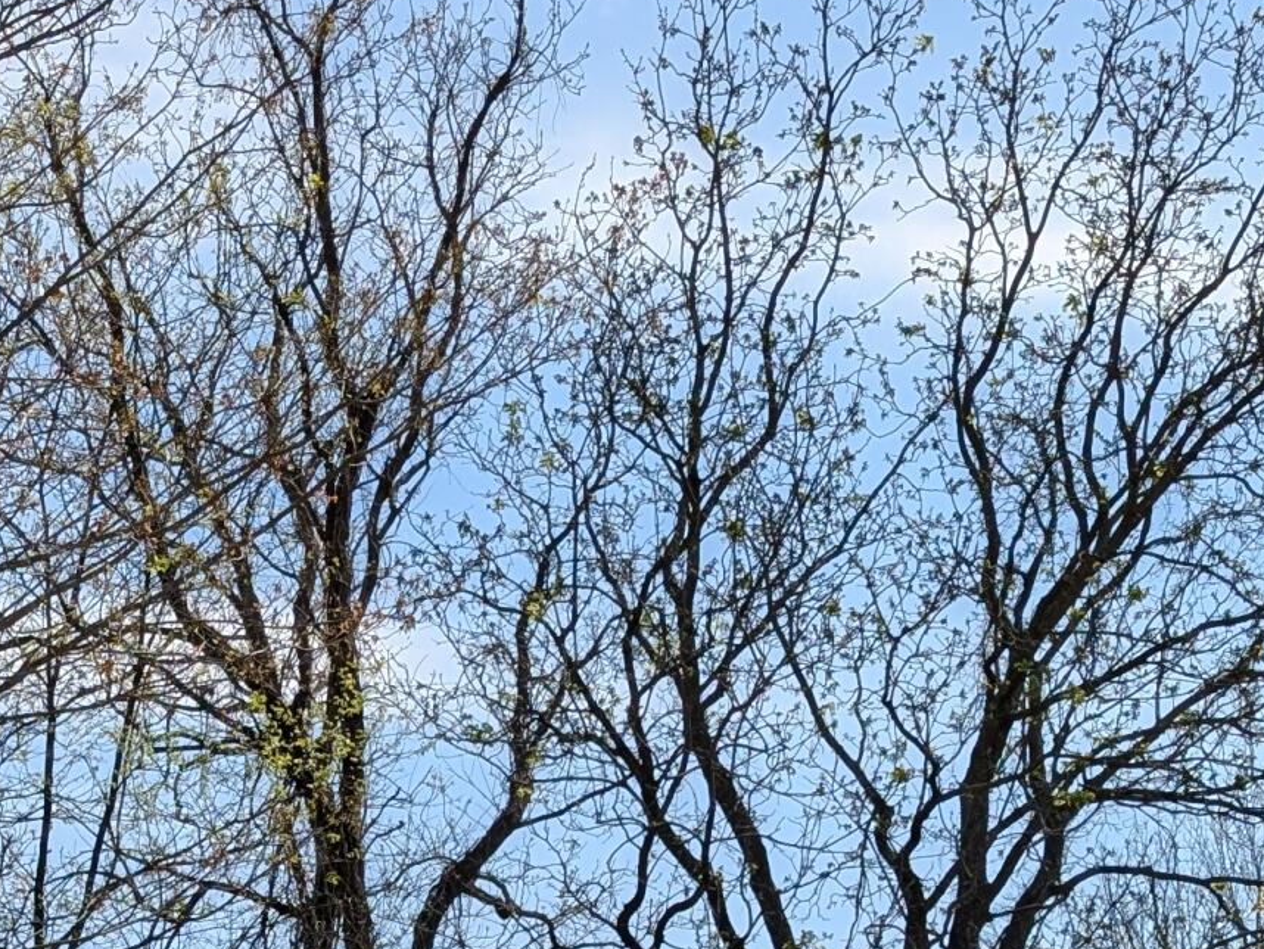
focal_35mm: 84
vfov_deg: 16.3
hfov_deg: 22.6
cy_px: 1335
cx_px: 97
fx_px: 3068
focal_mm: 6.9
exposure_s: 1/1764
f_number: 1.68
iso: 21
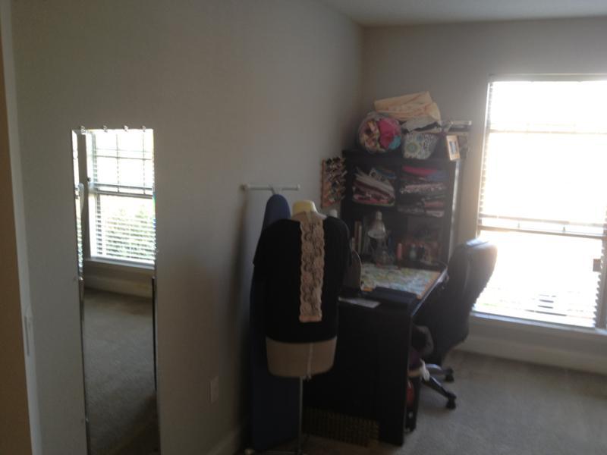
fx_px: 614
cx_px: 304
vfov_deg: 40.7
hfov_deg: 52.6
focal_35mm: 35
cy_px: 228
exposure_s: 1/20
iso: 50
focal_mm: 4.28
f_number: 2.4
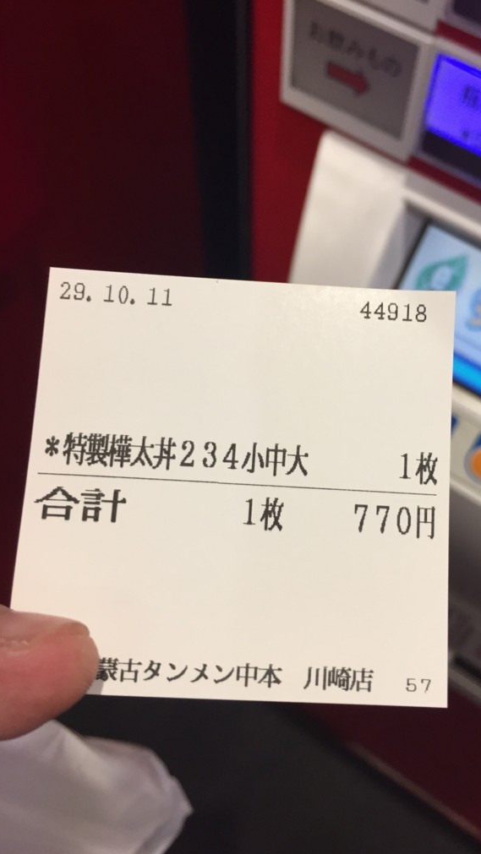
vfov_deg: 61.0
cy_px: 430
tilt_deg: -58.4
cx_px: 319
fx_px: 725
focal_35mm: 32
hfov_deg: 36.3
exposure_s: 1/30
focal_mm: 4.15
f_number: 2.2
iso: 40
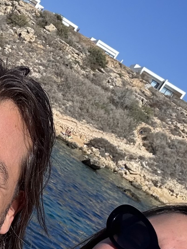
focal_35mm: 86
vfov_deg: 22.8
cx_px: -27
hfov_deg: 16.6
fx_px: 619
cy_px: 126
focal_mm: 2.69
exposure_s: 1/1923
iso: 25
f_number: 1.9
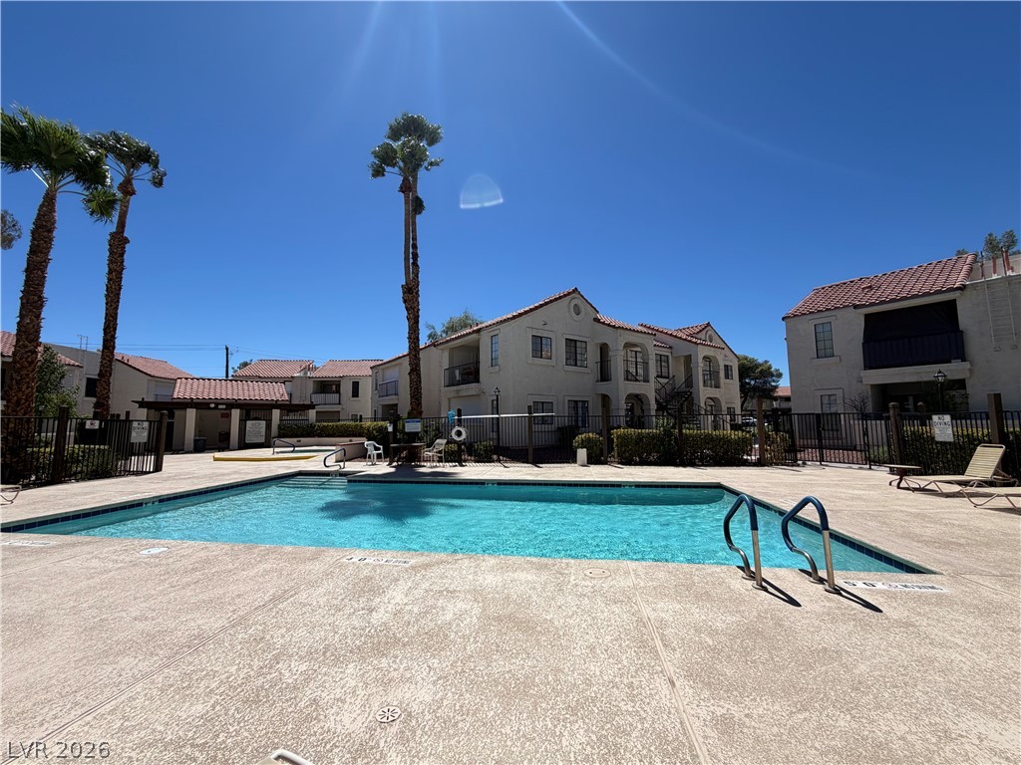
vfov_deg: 85.7
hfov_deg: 102.1
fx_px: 413
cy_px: 382
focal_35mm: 14
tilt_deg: +5.2
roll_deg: +0.5
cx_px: 510
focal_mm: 2.22
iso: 20
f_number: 2.2
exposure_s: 1/1399
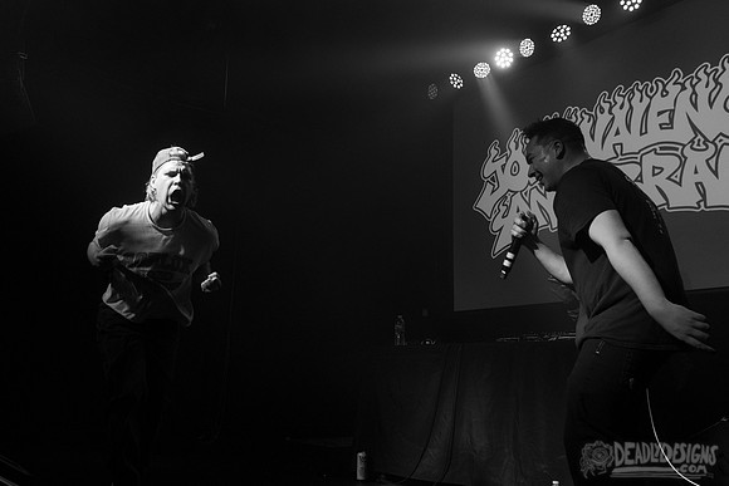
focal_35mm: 32
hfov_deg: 58.9
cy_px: 257
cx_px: 349
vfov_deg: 41.3
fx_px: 645
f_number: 4
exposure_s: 1/400
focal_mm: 24
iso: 2500
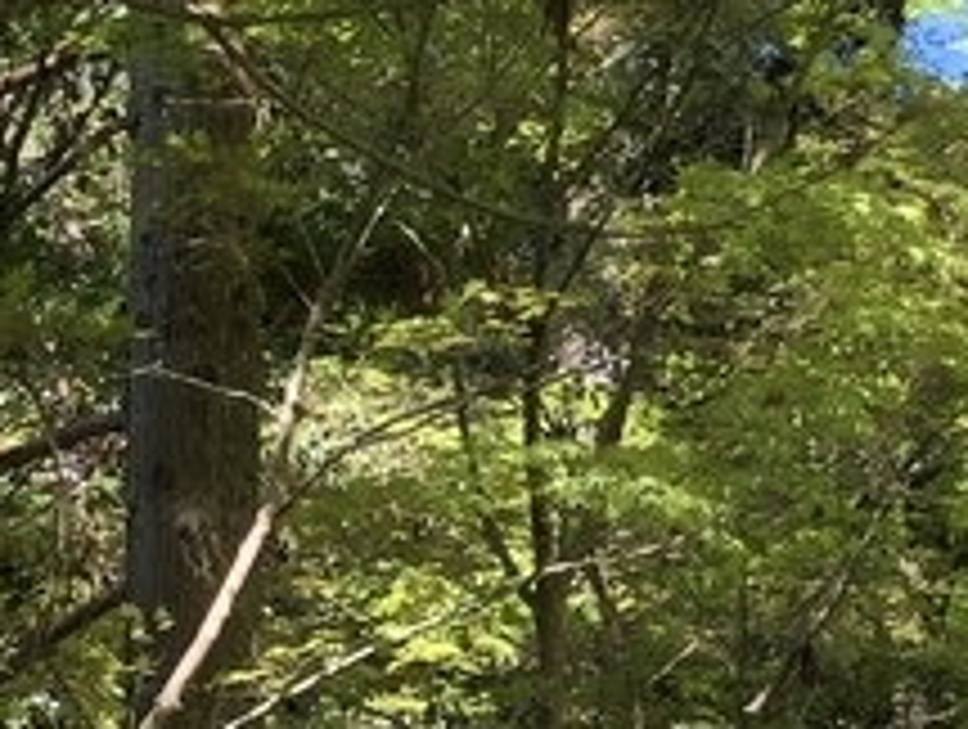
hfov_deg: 12.4
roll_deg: +1.7
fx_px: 4370
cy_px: 644
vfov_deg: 9.5
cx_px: 1076
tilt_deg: +20.6
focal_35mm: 156
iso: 20
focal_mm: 3.99
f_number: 1.8
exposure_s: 1/136
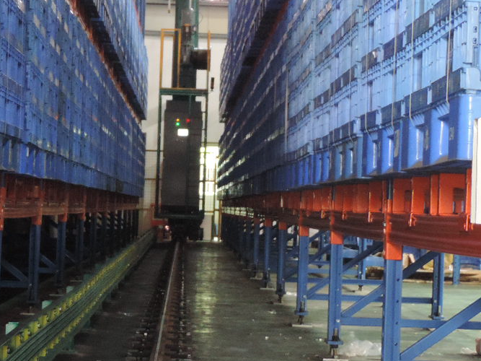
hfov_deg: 14.9
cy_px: 97
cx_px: 115
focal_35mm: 132
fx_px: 1834
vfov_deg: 11.2
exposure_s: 1/13
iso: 800
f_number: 3.7
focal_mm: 9.8
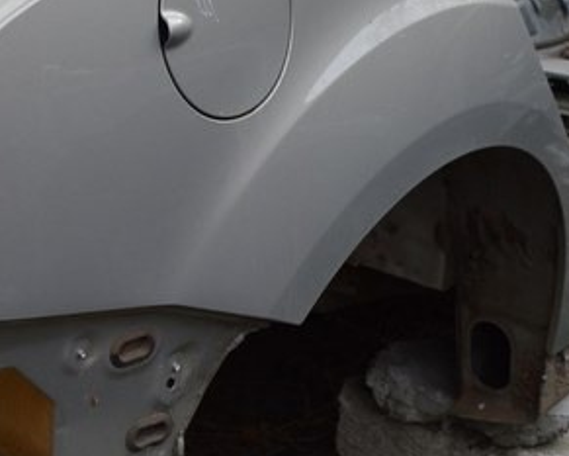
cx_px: 78
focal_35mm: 99
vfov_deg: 15.3
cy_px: 1
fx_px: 1668
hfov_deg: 19.1
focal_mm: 20
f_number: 6.3
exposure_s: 1/160
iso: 100
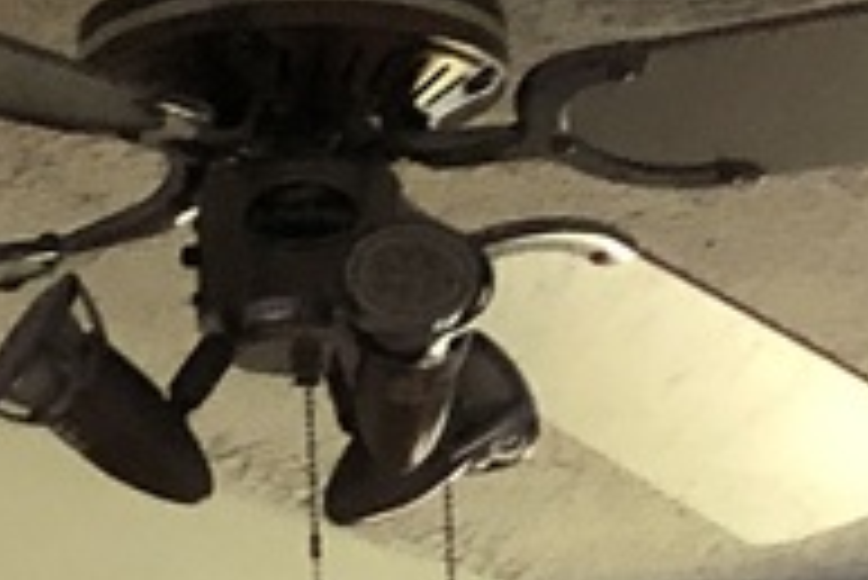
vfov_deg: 5.6
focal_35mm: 217
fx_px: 5236
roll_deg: +1.9
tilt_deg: -4.9
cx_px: 378
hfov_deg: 9.5
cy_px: 2158
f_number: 1.8
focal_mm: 3.99
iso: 100
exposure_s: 1/9
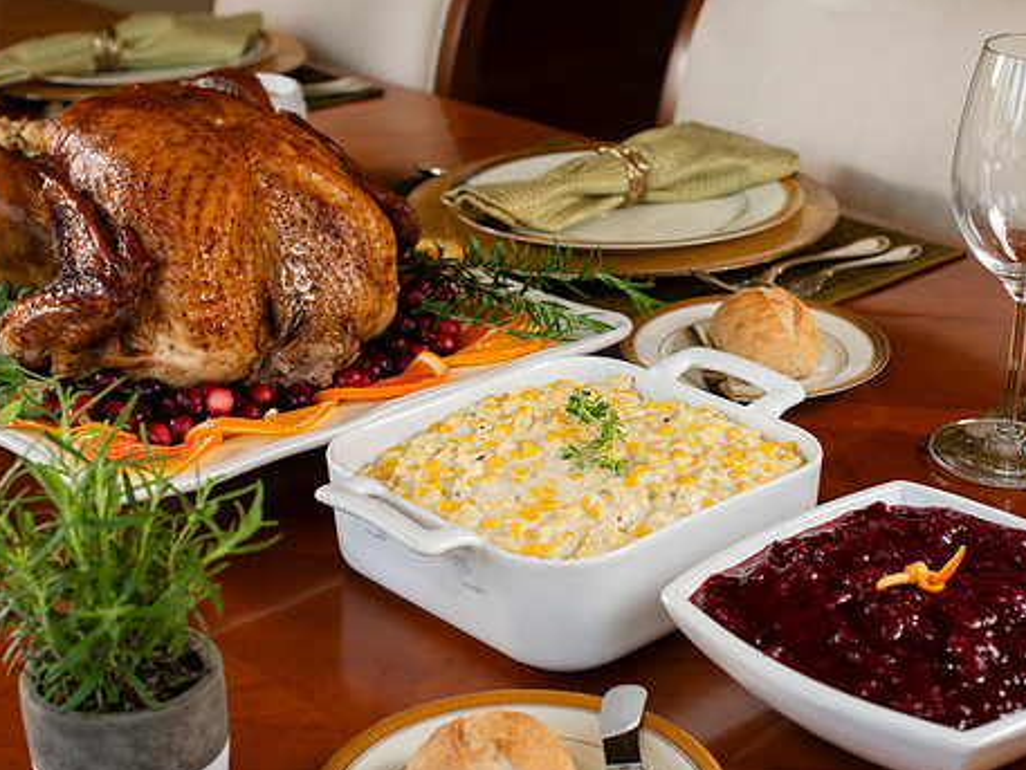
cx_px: 516
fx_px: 1808
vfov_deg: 24.0
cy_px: 428
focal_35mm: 61
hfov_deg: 31.7
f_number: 6.3
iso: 200
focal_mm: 50
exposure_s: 1/60
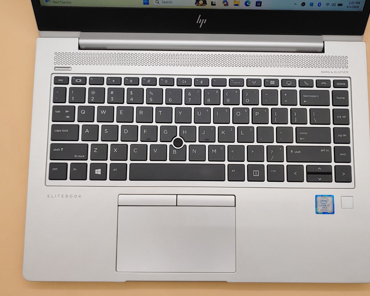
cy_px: 146
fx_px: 383
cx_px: 198
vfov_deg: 42.2
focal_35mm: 35
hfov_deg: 51.5
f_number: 1.8
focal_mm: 4.36
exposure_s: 1/245
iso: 50
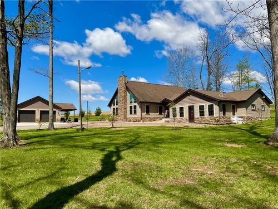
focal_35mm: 29
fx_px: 233
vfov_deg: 48.2
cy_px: 104
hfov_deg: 61.7
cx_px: 139
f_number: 1.8
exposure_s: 1/2320
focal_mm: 3
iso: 16
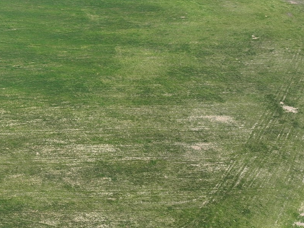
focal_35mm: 62
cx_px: -41
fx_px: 544
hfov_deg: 28.1
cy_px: 33
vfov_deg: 23.2
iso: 100
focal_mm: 12.29
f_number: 2.8
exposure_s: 1/1600
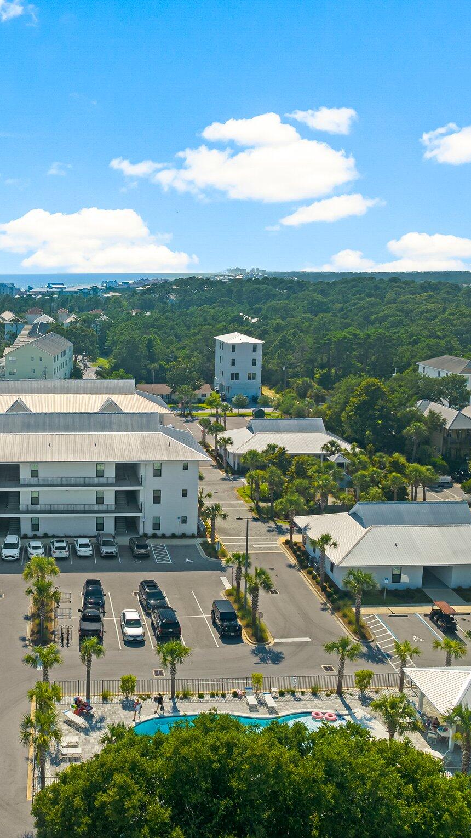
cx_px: 70
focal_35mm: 35
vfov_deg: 56.6
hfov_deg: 32.4
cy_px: 418
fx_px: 777
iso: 140
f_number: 2.8
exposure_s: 1/3200
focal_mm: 12.29
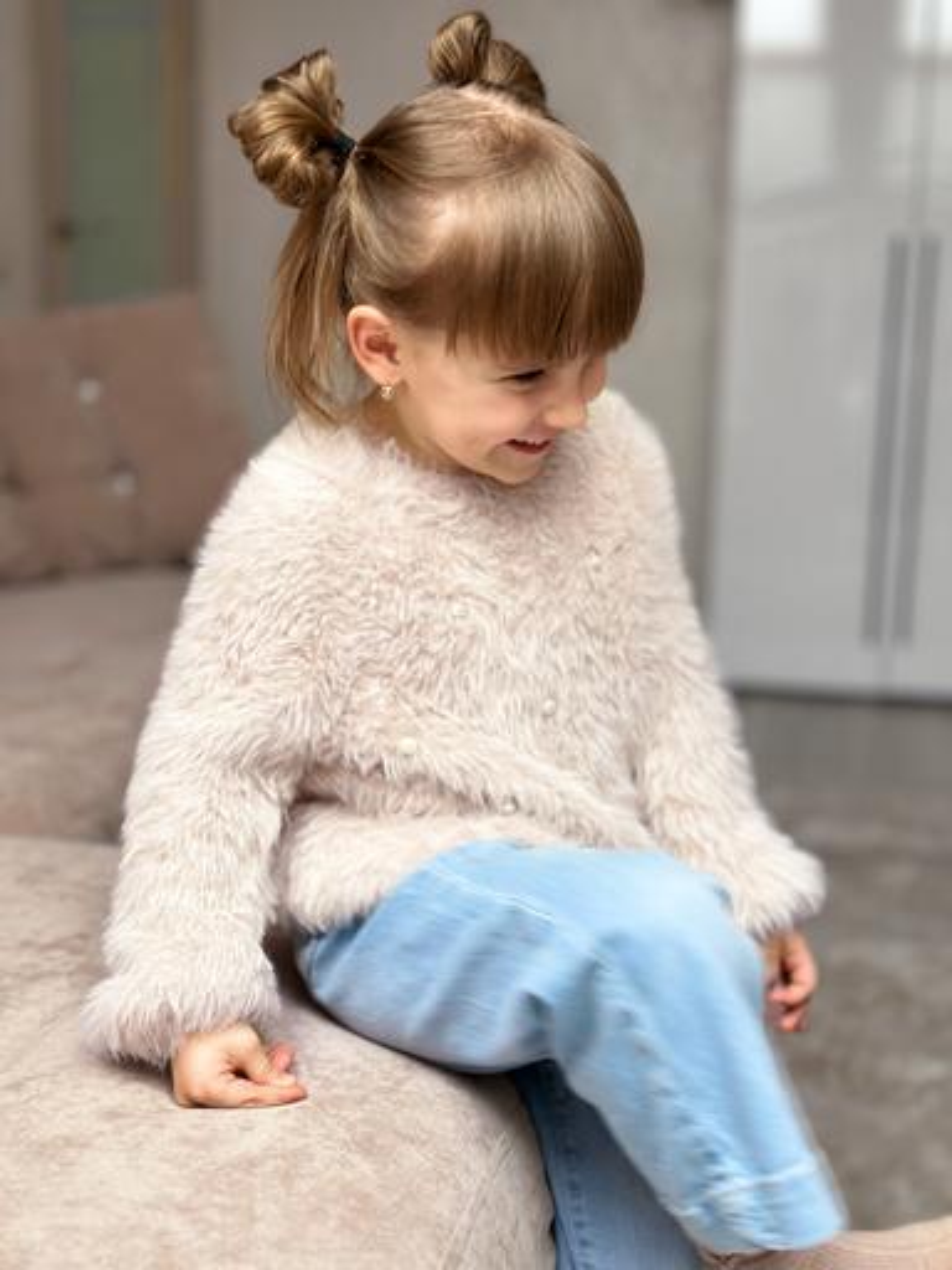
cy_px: 635
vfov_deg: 39.7
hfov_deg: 30.3
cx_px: 476
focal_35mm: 48
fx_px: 1760
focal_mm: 6.86
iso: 160
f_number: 1.78
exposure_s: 1/60
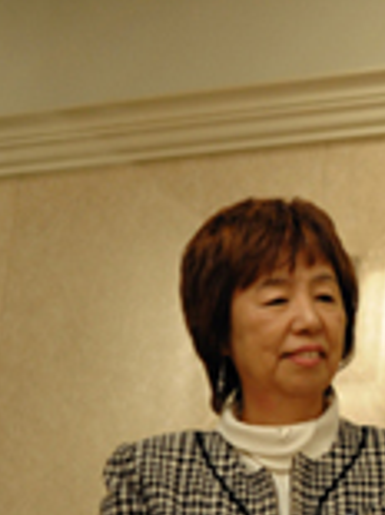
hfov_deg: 9.5
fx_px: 2064
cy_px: 372
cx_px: 903
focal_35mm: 139
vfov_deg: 14.2
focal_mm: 35
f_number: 2.8
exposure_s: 1/100
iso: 1250
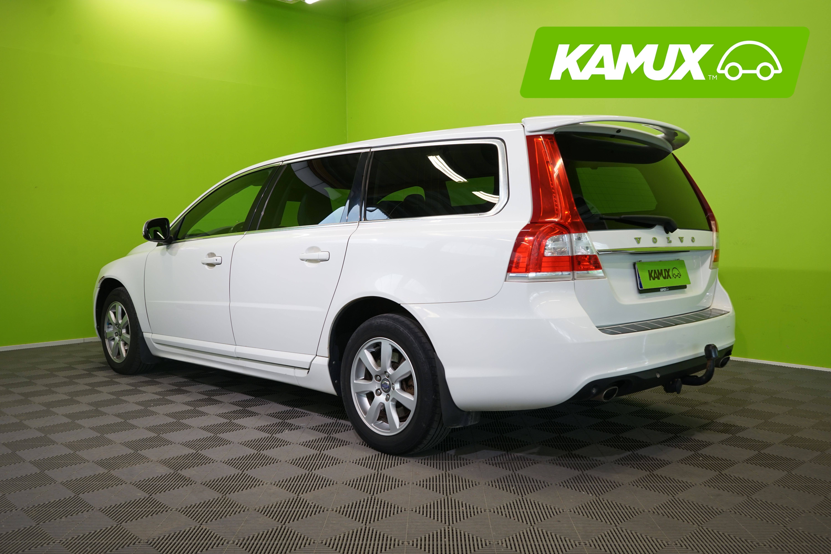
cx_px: 416
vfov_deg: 42.3
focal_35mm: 31
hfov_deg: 60.3
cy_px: 277
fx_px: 716
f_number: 6.3
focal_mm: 31
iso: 400
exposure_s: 1/40
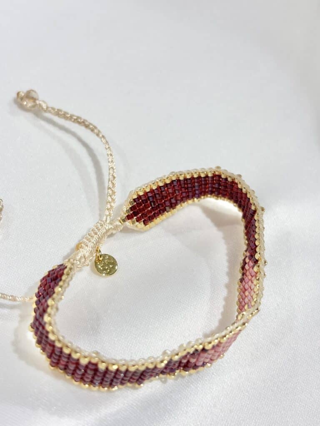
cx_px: 160
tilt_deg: -47.5
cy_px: 213
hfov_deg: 28.0
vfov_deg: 36.8
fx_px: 641
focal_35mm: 52
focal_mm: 5.96
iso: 32
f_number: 1.6
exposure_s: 1/198
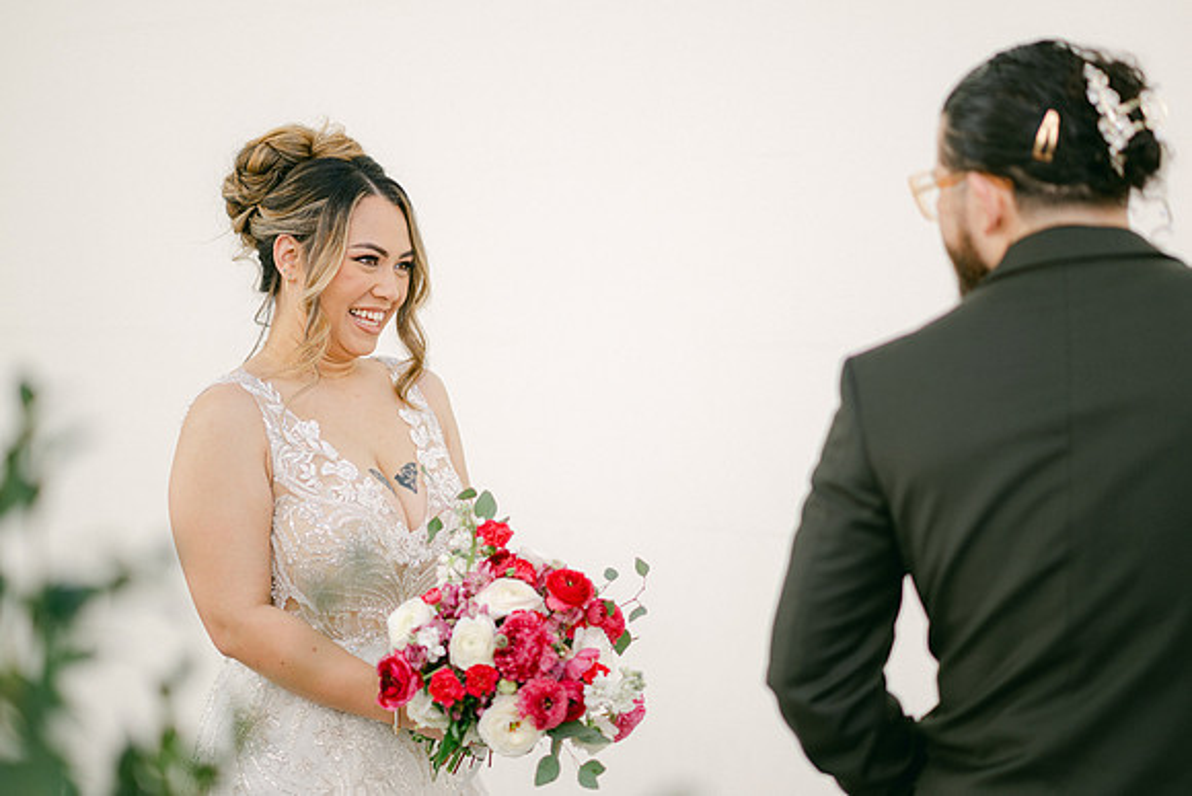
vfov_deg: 16.1
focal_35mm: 85
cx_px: 596
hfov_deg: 23.9
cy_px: 398
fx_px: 2815
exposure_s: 1/2000
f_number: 1.8
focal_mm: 85
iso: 80
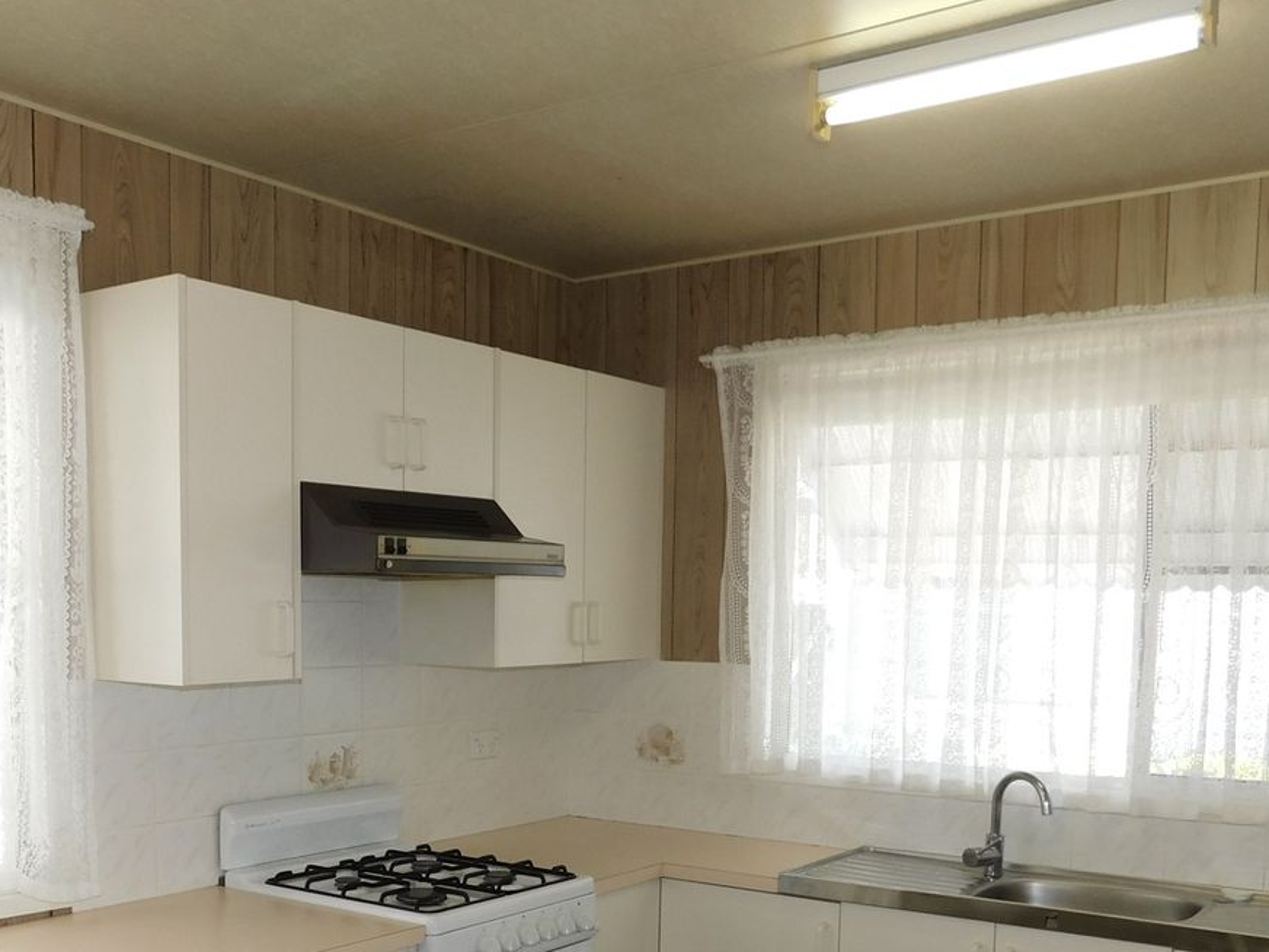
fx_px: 1393
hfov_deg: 48.8
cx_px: 540
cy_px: 760
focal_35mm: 38
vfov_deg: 36.5
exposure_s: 1/40
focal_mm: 4
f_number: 3
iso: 125
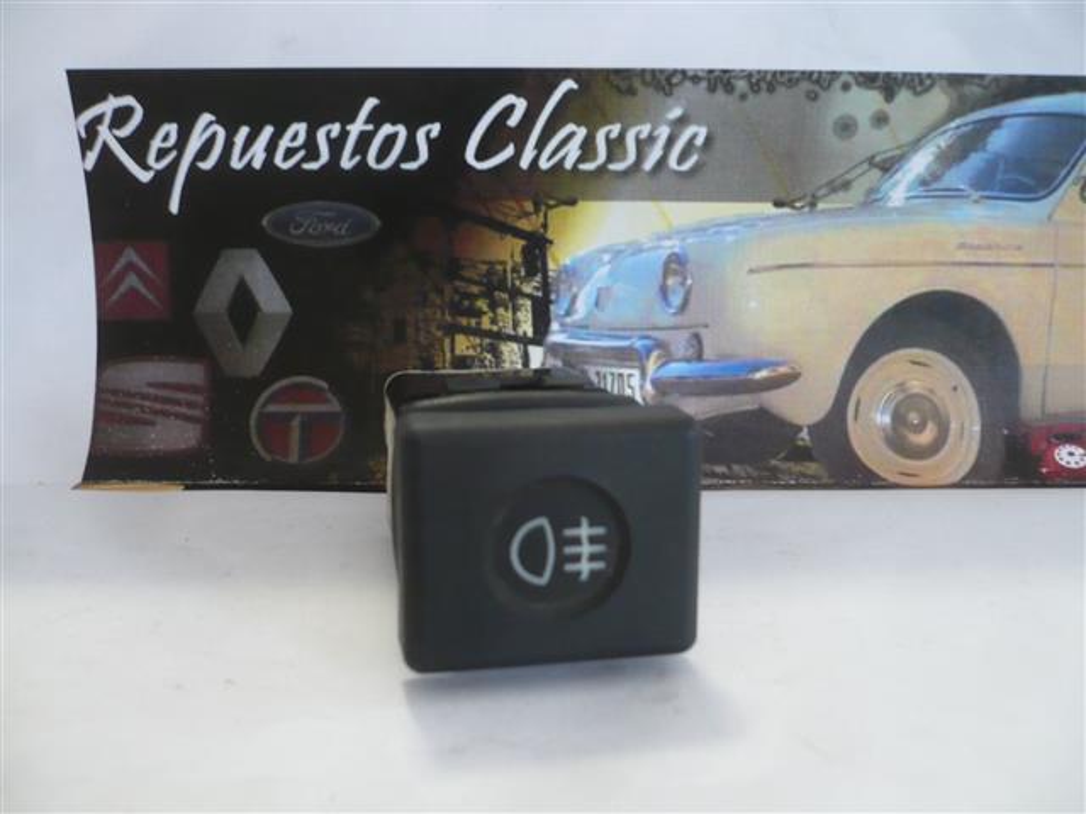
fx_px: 1098
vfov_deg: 40.7
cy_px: 407
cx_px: 543
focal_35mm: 35
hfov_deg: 52.6
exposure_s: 1/13
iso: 200
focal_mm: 5.8
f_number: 2.8
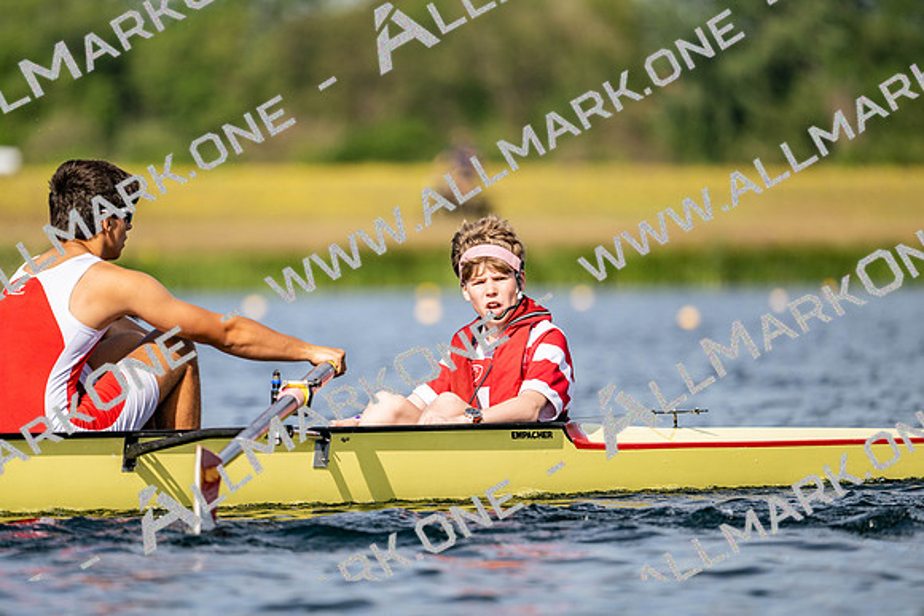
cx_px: 462
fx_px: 10269
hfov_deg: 5.2
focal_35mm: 400
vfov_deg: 3.4
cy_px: 308
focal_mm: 400
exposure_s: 1/2500
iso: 160
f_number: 4.5
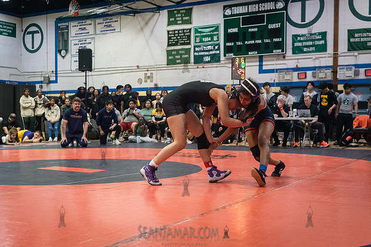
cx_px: 211
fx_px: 448
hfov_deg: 44.8
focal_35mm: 44
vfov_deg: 30.9
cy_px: 130
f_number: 3.5
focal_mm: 35
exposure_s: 1/400
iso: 6400
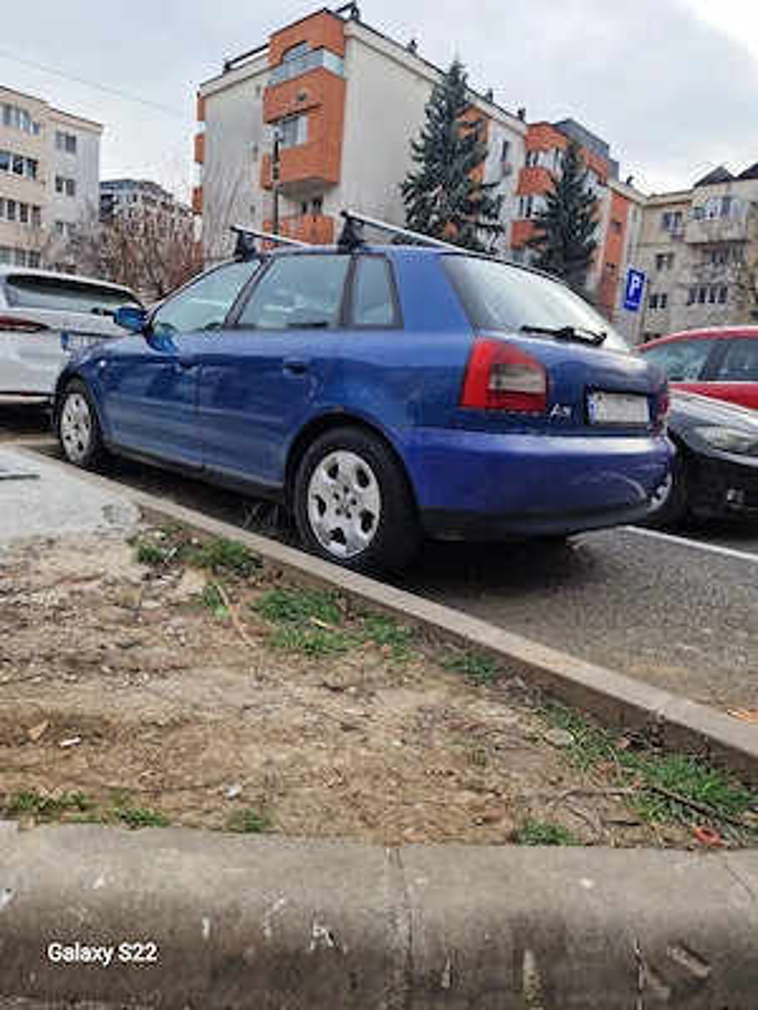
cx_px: 379
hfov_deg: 58.9
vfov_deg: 73.9
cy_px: 505
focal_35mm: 23
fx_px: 672
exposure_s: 1/263
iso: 50
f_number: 1.8
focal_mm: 5.4
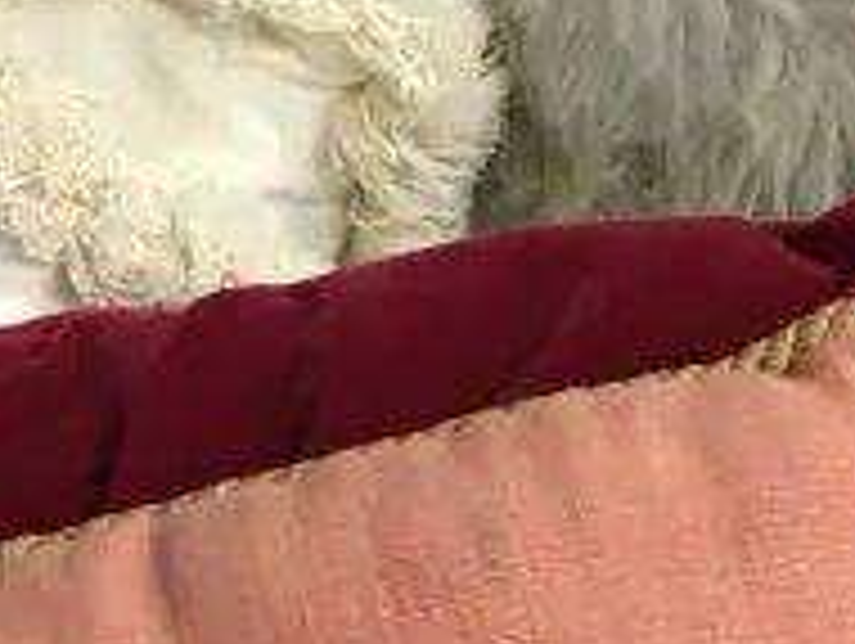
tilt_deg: -27.4
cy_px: 914
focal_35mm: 156
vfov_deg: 9.3
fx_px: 3858
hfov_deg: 12.6
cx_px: 706
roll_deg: -1.1
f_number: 2.2
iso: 50
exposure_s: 1/17
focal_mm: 4.15
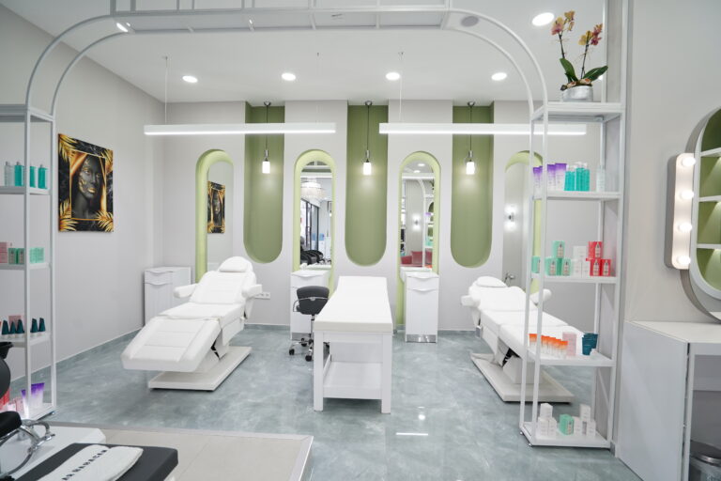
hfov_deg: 96.7
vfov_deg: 73.7
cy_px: 240
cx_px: 360
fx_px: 320
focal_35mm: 16
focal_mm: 16
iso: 250
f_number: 5.6
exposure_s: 1/25
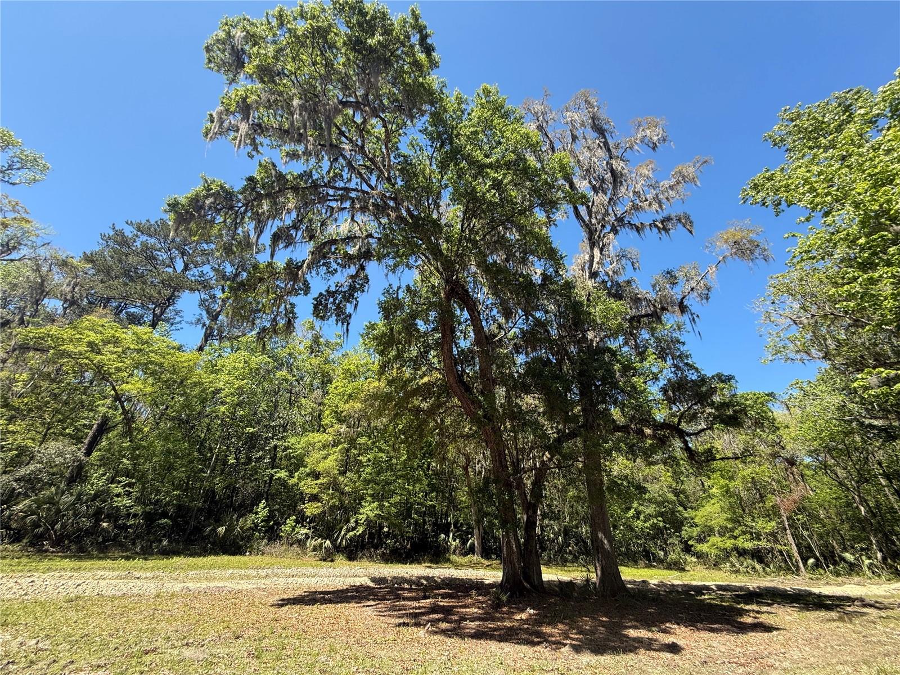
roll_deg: -1.6
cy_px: 338
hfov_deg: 102.1
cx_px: 450
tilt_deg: +30.3
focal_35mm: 14
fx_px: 364
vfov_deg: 85.7
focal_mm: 2.22
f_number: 2.2
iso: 50
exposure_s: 1/455
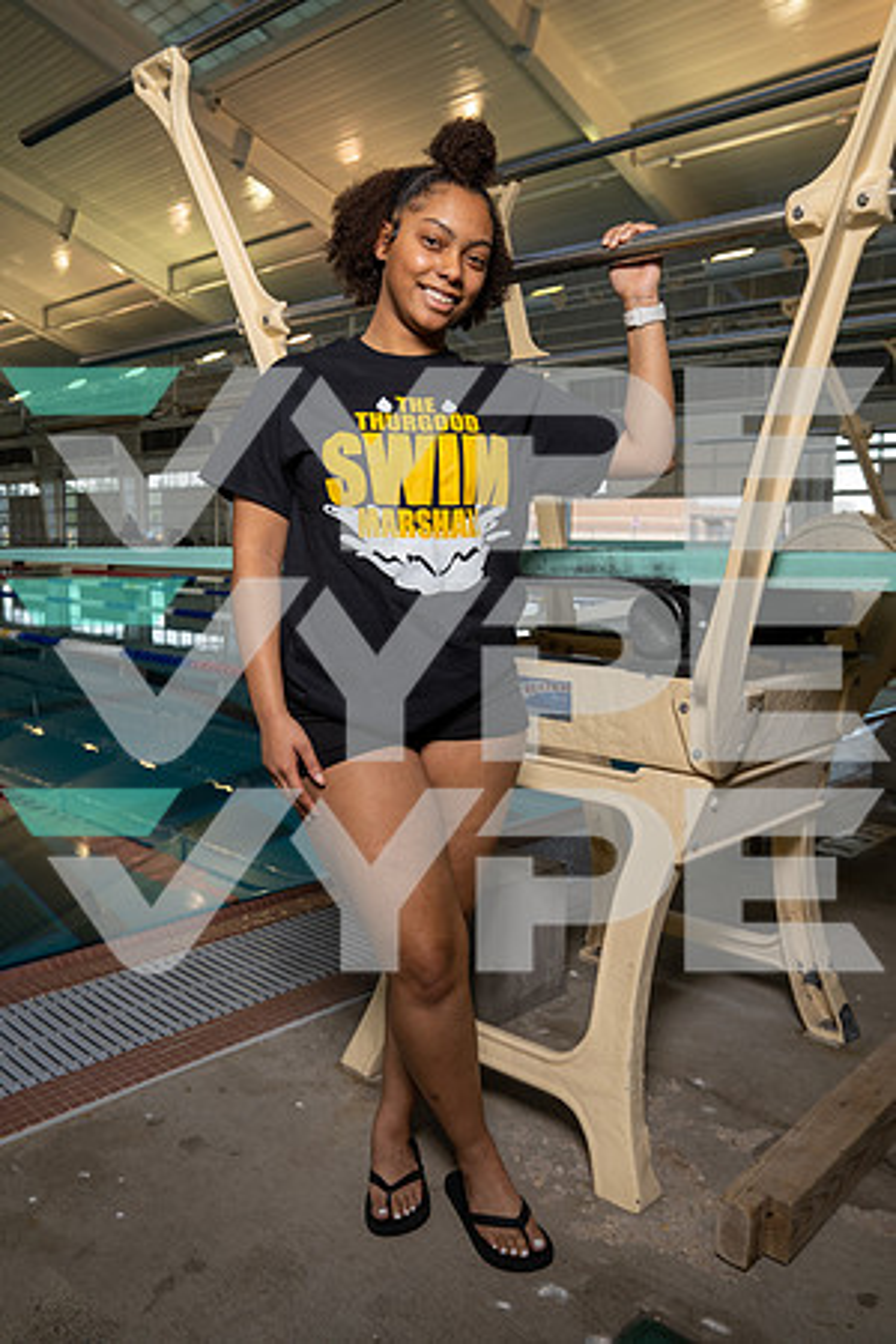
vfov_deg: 65.5
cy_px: 672
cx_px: 448
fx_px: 1045
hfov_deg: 46.4
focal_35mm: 28
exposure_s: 1/250
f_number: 5.6
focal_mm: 28
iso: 400
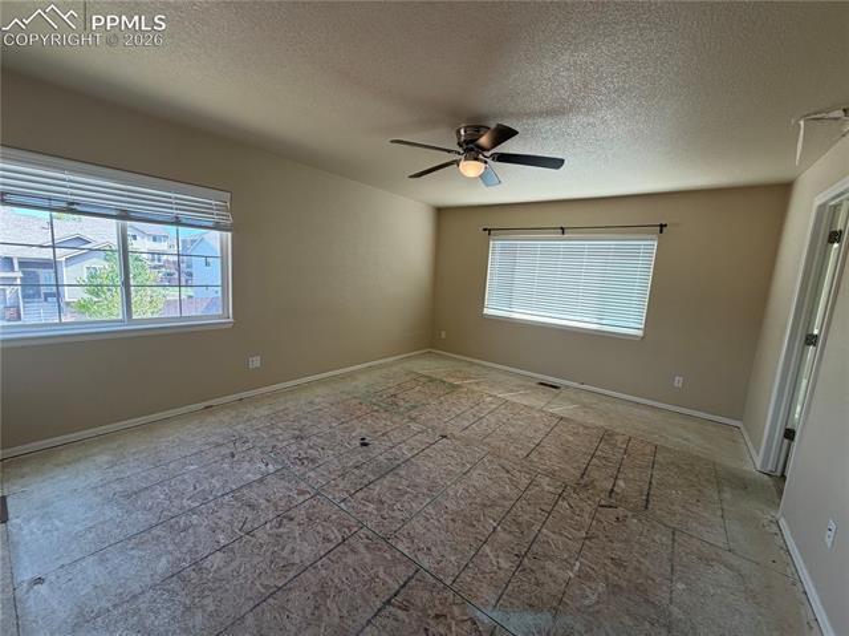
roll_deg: -3.1
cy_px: 318
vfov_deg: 85.6
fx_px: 343
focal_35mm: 14
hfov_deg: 102.1
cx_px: 424
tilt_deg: -7.7
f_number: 2.2
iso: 100
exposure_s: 1/120
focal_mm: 2.22
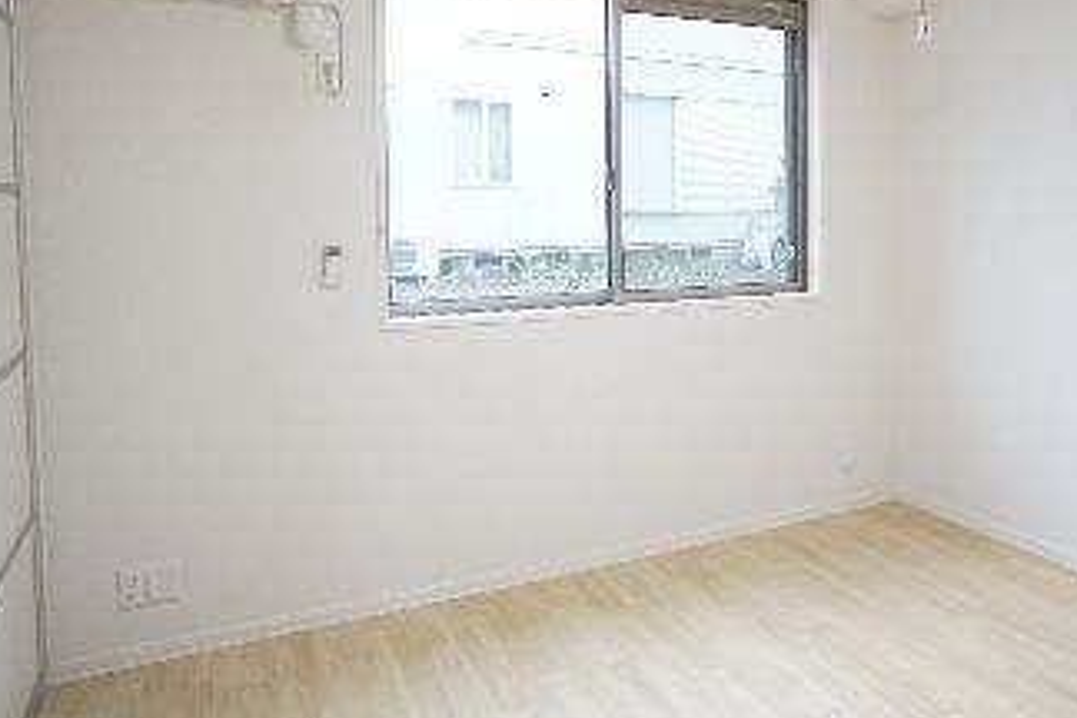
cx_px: 705
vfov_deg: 35.7
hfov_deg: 51.1
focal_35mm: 37
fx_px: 1107
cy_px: 261
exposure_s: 1/60
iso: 640
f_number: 2.8
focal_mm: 16
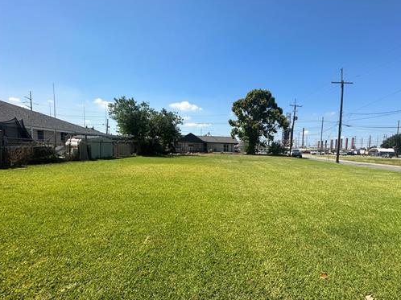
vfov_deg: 71.2
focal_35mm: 18
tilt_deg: -5.9
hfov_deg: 86.7
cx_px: 240
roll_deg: -2.3
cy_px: 171
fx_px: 208
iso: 50
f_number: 2.2
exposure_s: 1/1984
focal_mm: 2.22
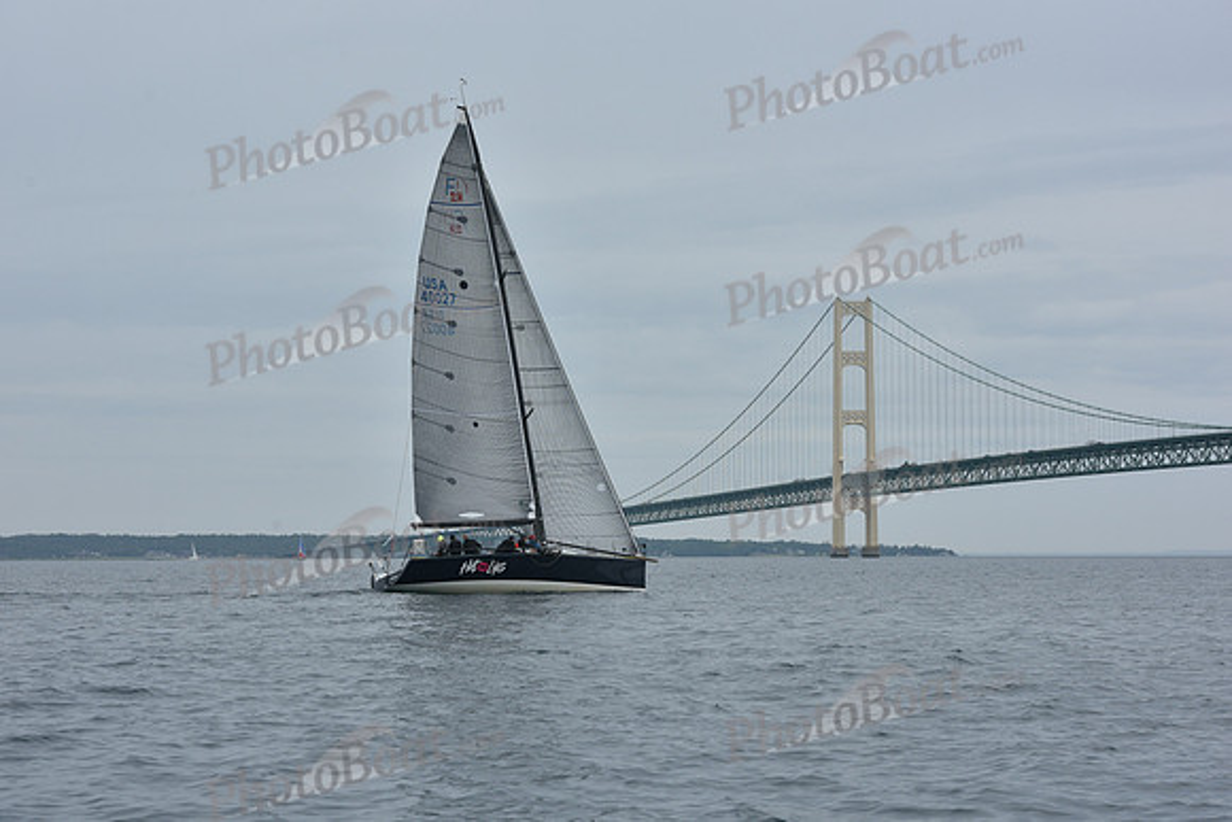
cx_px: 616
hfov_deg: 23.6
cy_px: 411
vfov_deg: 15.9
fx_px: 2944
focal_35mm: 86
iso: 250
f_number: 9
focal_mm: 86
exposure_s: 1/800
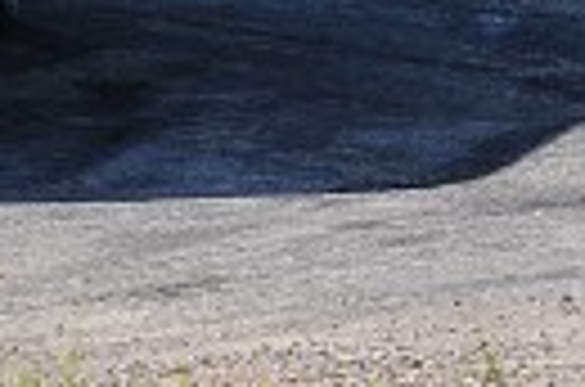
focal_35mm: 578
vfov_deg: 2.4
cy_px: -277
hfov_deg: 3.5
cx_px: -558
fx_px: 9370
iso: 250
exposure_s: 1/320
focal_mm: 78
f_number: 8
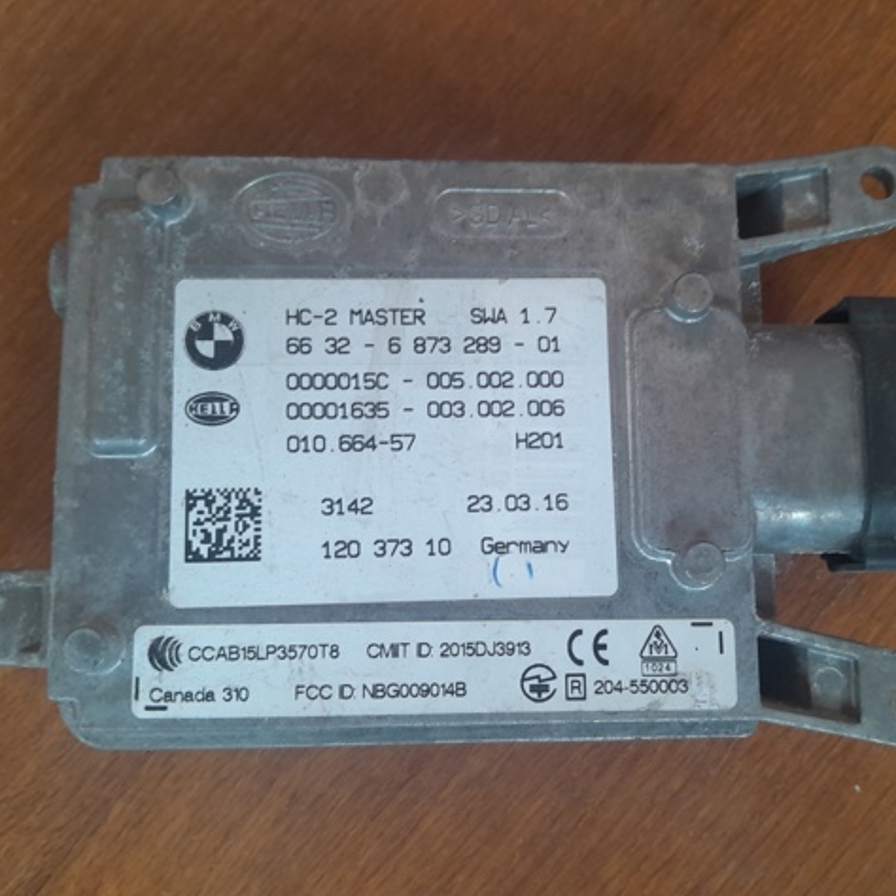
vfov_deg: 52.5
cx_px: 503
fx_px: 908
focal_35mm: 31
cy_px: 447
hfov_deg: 52.4
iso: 160
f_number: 1.8
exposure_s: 1/50
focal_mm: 3.98
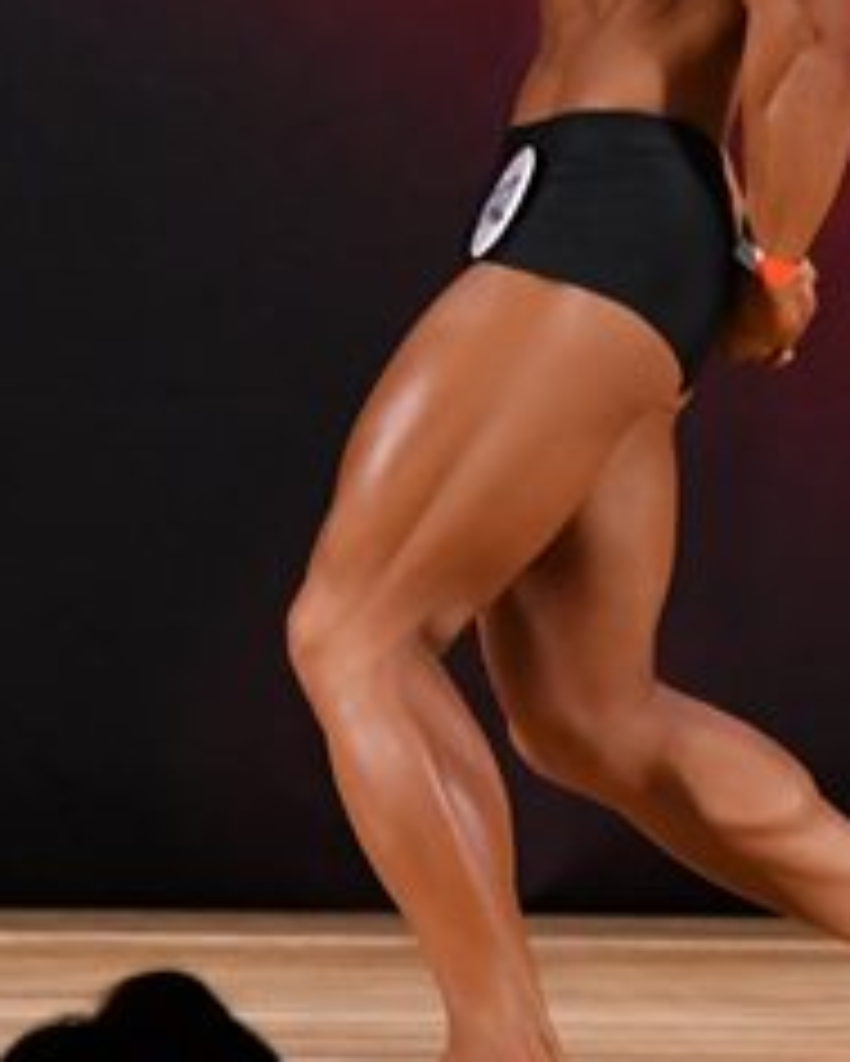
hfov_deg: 2.0
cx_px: 686
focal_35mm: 786
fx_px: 24701
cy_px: 135
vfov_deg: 2.5
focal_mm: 170
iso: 3200
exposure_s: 1/400
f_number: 5.6
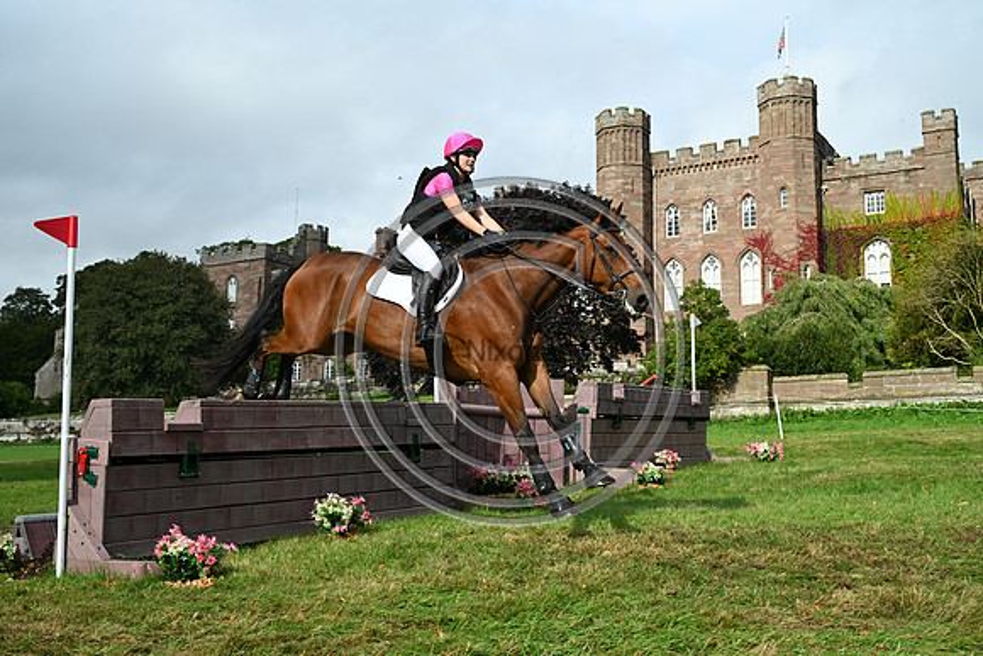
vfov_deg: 33.4
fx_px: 1092
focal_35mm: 40
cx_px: 492
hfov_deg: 48.4
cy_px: 328
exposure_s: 1/1250
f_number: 5.6
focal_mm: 40
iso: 280
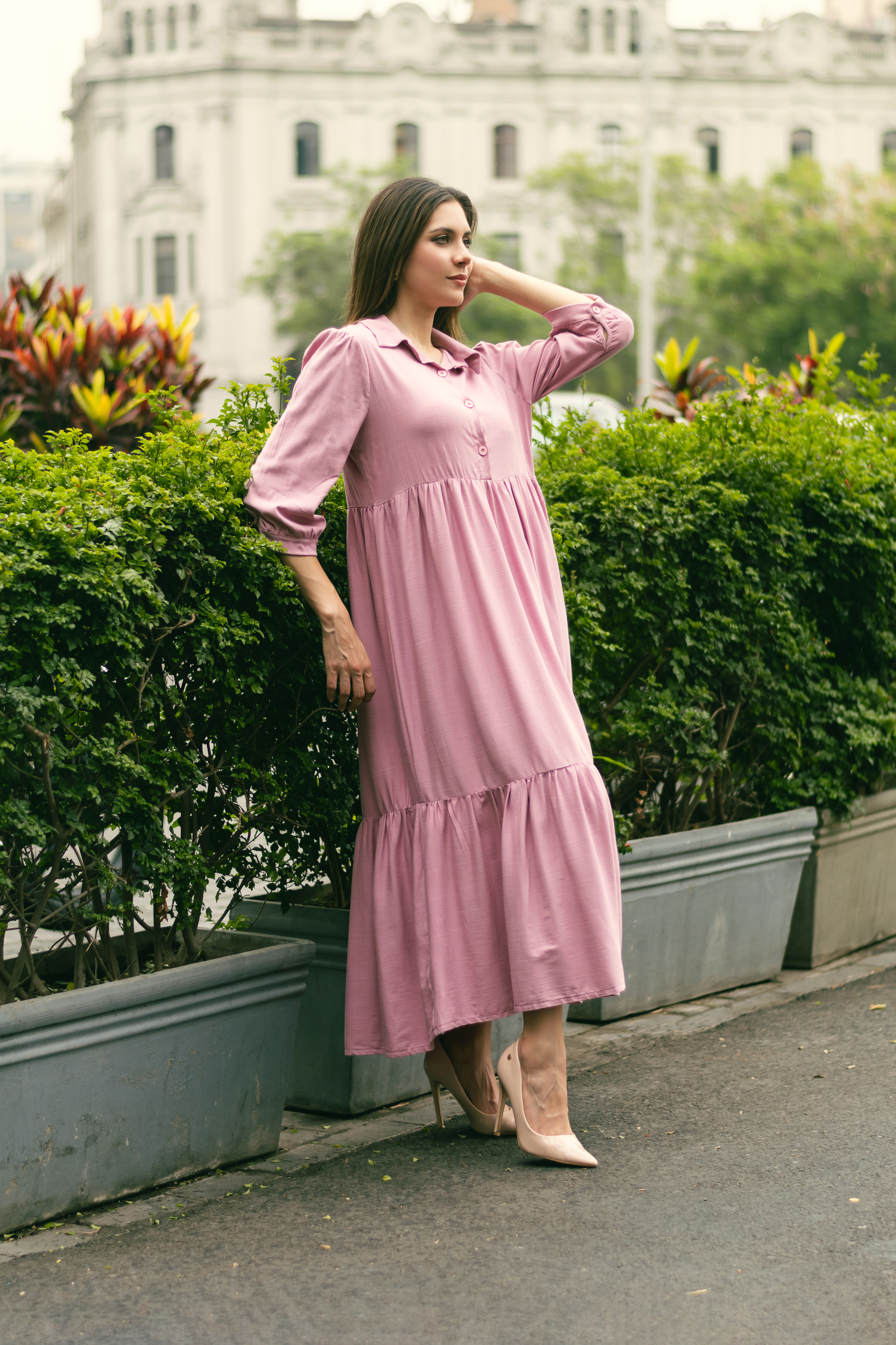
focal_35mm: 75
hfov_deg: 18.2
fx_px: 2800
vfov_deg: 27.0
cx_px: 448
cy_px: 672
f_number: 1.8
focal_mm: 50
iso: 100
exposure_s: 1/800
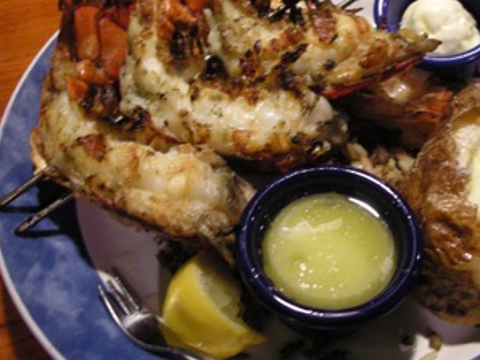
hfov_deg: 40.3
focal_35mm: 47
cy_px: 131
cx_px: 292
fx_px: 651
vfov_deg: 30.7
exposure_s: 1/11
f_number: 2.8
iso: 200
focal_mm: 5.8
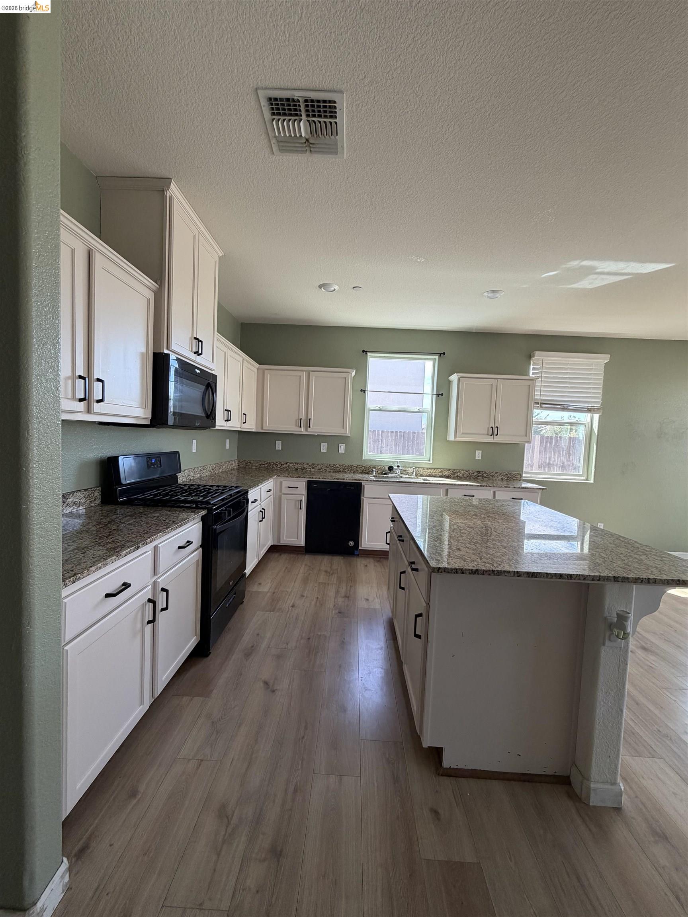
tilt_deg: -3.6
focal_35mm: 14
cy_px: 458
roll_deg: -3.0
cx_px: 344
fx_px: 371
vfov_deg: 102.1
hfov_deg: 85.7
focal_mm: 2.22
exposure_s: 1/121
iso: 160
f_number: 2.2
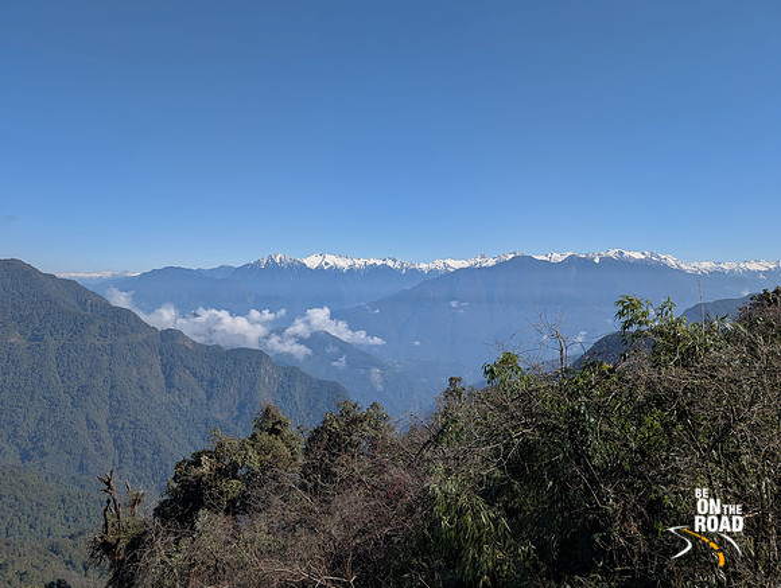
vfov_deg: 57.0
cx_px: 390
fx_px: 542
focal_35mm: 24
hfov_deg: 71.5
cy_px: 294
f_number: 1.68
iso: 21
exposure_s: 1/1095
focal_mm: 6.9
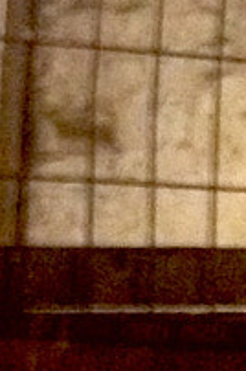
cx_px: 850
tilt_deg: +9.3
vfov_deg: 7.1
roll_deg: +1.8
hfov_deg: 4.5
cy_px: -143
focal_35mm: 289
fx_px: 2972
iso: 500
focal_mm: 4.28
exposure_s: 1/15
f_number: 2.4
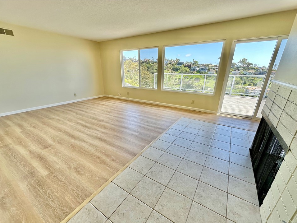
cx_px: 146
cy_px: 119
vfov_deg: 81.6
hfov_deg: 98.2
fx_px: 129
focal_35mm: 15
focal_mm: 2.22
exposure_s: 1/138
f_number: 2.2
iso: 40
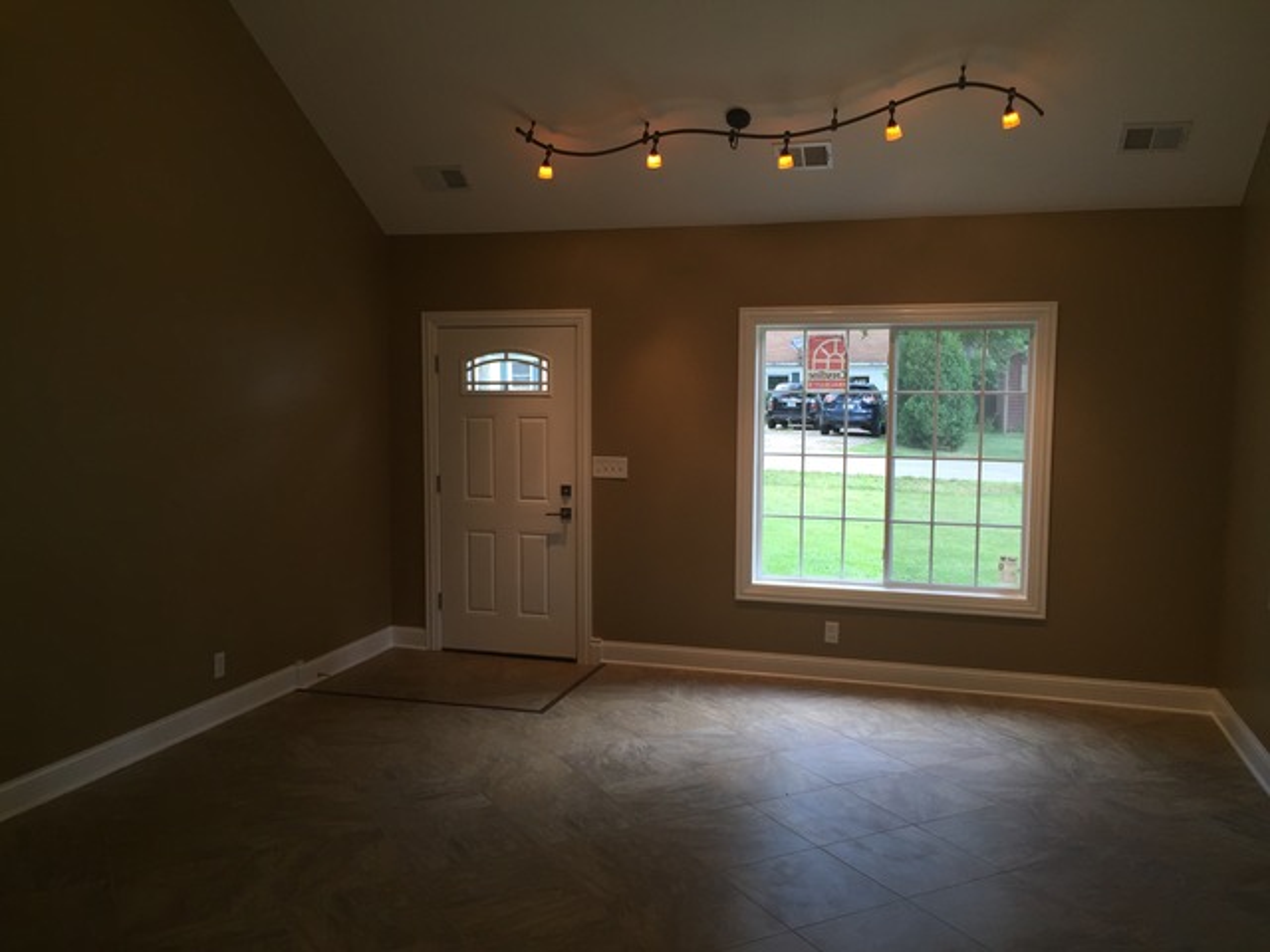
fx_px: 1064
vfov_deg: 48.2
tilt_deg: -6.1
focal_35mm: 29
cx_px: 635
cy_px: 476
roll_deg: -1.2
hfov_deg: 61.7
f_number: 2.2
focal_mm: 4.15
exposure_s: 1/120
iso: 40
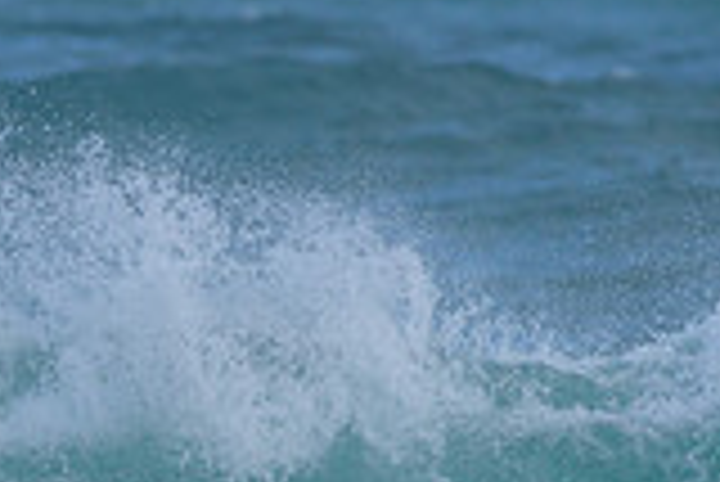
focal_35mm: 2221
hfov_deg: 0.9
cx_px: -415
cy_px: 510
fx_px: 44459
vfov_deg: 0.6
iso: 360
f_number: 5.6
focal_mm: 500
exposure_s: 1/2000
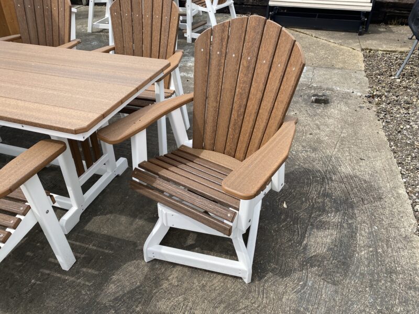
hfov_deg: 67.3
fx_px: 315
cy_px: 157
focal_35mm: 26
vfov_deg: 53.1
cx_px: 210
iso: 32
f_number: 1.8
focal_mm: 4.25
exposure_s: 1/1701
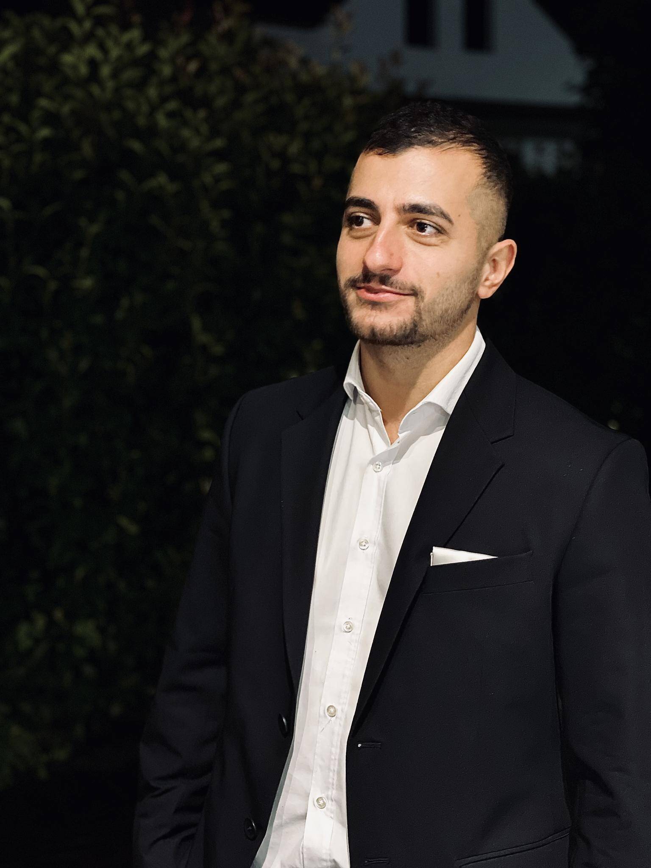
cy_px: 434
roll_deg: +0.3
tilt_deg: -6.8
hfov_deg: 28.0
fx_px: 1304
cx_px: 326
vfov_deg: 36.8
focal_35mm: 52
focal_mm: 6
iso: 400
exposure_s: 1/33
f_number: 2
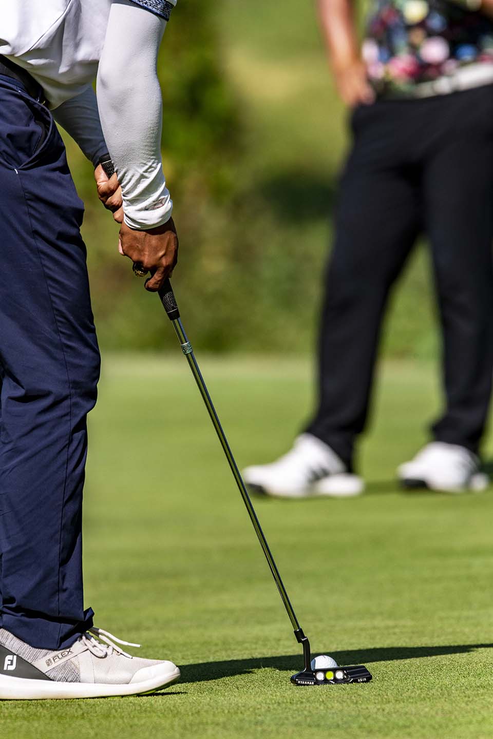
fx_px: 13351
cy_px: 370
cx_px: 246
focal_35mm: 650
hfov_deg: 2.1
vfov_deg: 3.2
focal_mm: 650
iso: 320
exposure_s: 1/2000
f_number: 9
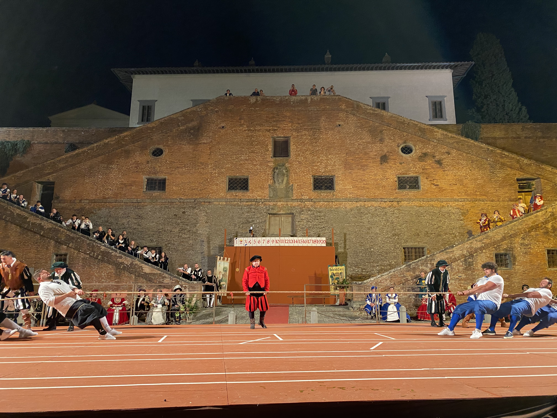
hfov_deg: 67.3
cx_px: 278
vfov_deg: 53.1
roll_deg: +0.0
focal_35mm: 26
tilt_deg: +10.5
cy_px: 209
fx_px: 418
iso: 500
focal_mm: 4.25
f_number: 1.8
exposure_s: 1/50
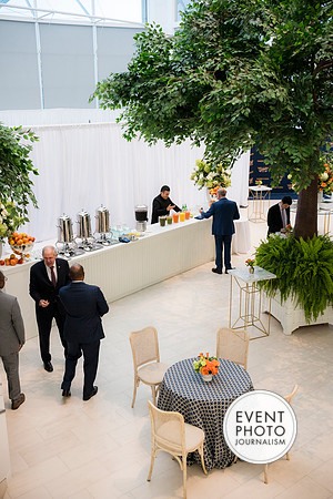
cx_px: 166
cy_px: 250
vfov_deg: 54.4
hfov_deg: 37.9
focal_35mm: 35
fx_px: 486
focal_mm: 35
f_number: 2.8
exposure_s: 1/160
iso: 1800
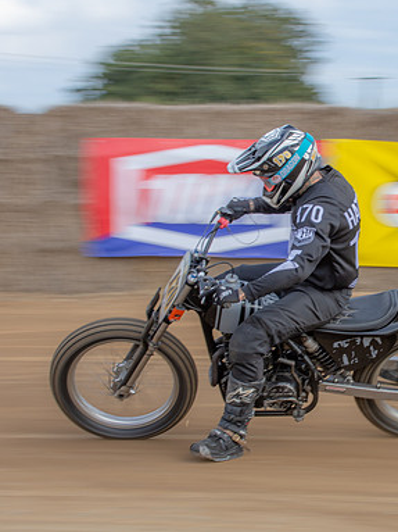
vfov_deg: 14.1
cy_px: 265
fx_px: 2147
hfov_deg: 10.5
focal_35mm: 140
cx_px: 347
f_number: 8
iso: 100
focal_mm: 60
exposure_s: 1/100
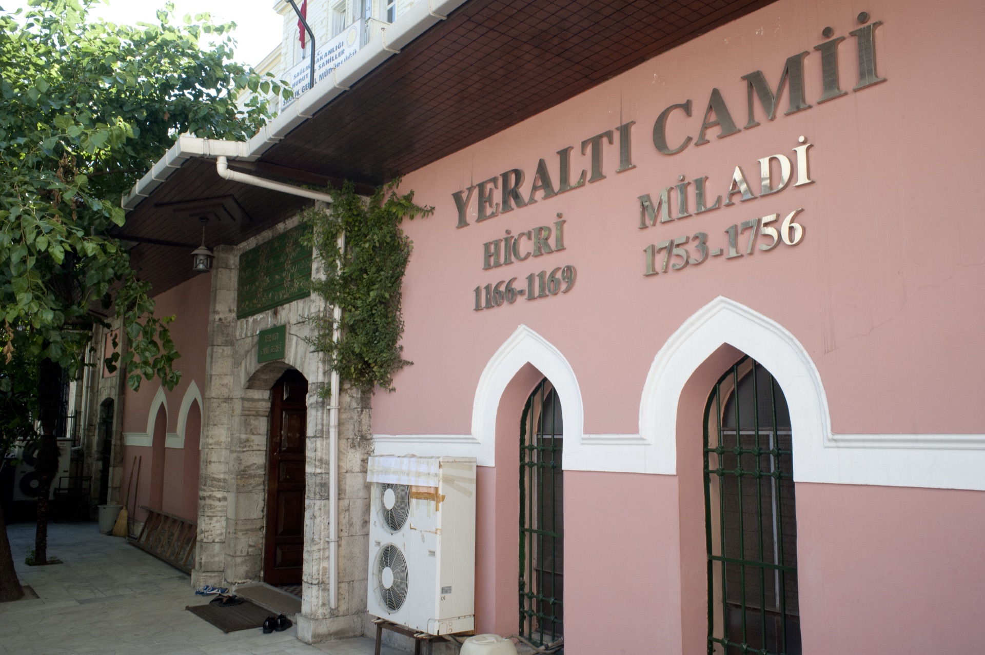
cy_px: 328
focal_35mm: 28
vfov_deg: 46.3
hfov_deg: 65.5
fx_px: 765
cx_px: 492
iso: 640
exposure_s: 1/125
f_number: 16
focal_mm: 28
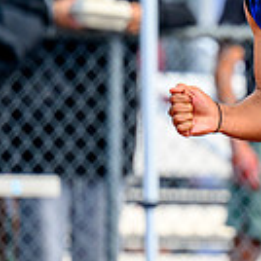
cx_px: 398
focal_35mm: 823
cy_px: 106
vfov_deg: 2.1
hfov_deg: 2.1
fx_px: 7021
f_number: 2.8
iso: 200
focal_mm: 185
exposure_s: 1/2000
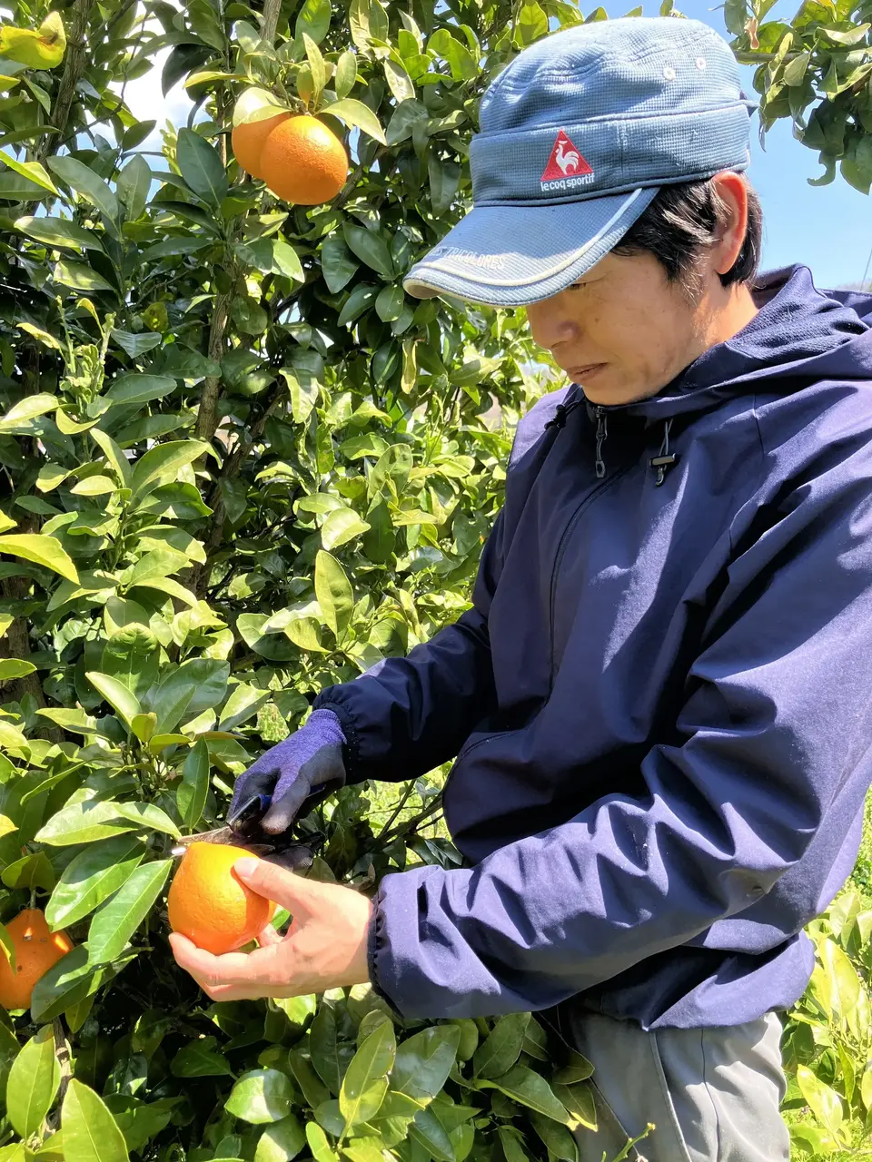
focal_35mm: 28
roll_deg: -0.5
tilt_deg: -4.7
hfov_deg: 49.7
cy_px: 581
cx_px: 436
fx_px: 940
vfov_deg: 63.4
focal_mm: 3.99
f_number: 1.8
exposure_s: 1/224
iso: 25
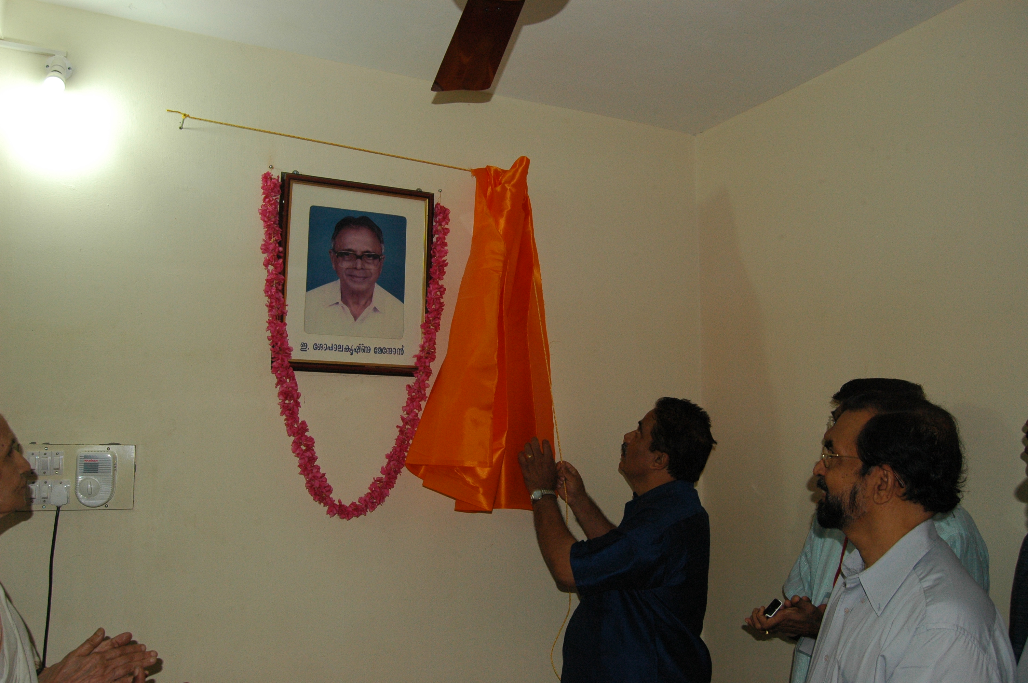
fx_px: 770
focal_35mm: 27
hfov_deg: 67.4
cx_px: 514
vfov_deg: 47.8
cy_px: 342
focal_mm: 18
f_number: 6.3
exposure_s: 1/50
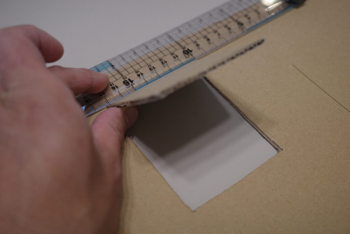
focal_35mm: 40
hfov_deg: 48.5
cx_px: 175
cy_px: 117
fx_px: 389
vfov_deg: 33.4
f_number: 2.8
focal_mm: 26
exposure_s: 1/40
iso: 640
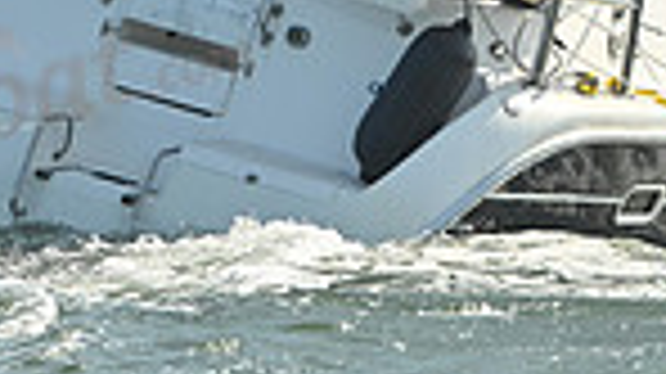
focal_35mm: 823
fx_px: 14523
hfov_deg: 2.6
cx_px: 490
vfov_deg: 1.5
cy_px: -178
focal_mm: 200
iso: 320
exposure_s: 1/1250
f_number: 8
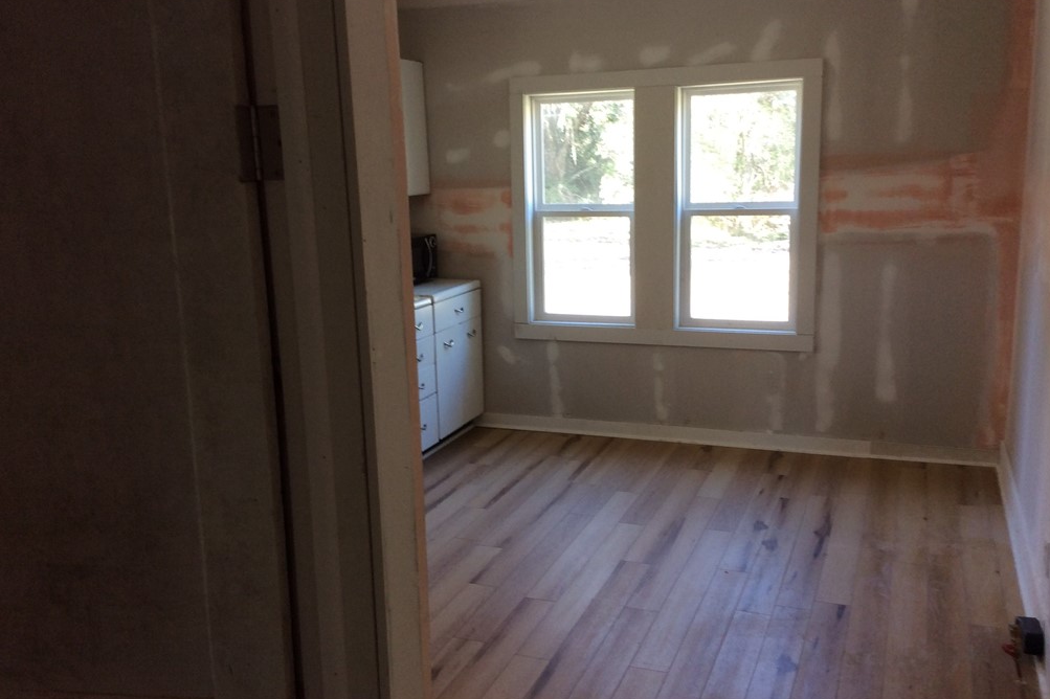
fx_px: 991
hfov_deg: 55.8
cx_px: 520
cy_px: 336
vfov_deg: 38.9
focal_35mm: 34
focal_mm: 3.3
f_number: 2.4
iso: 64
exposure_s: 1/24
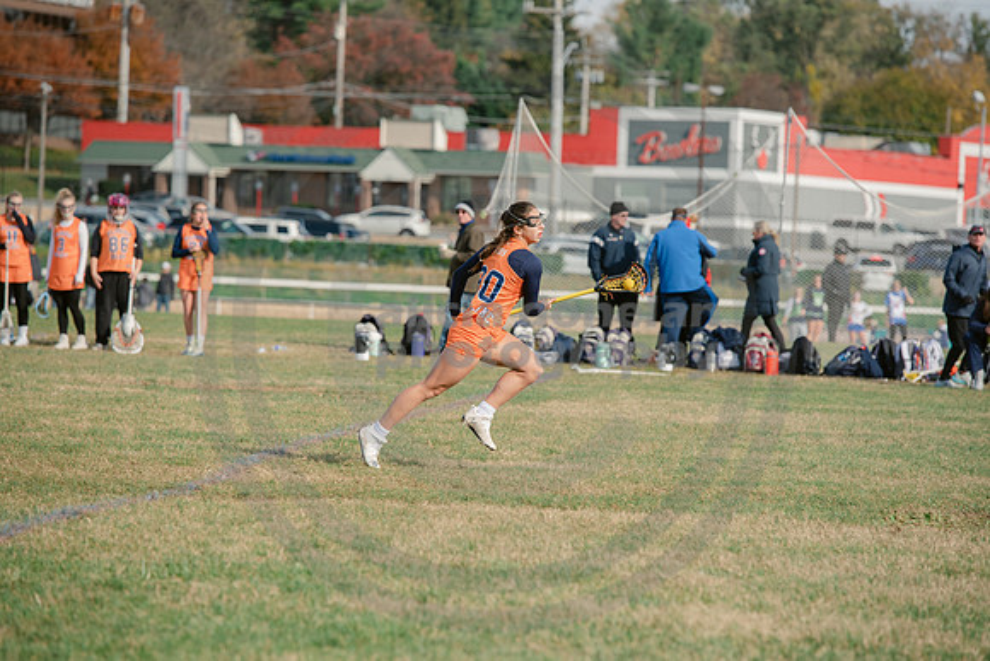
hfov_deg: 10.3
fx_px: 5501
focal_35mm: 200
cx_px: 495
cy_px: 330
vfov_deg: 6.9
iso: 250
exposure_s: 1/1250
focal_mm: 200
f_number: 4.5
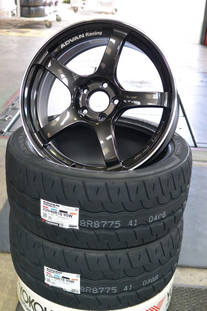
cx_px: 104
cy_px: 156
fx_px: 423
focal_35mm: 49
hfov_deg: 27.5
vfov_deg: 40.3
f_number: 2.8
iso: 200
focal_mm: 18.5
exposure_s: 1/125
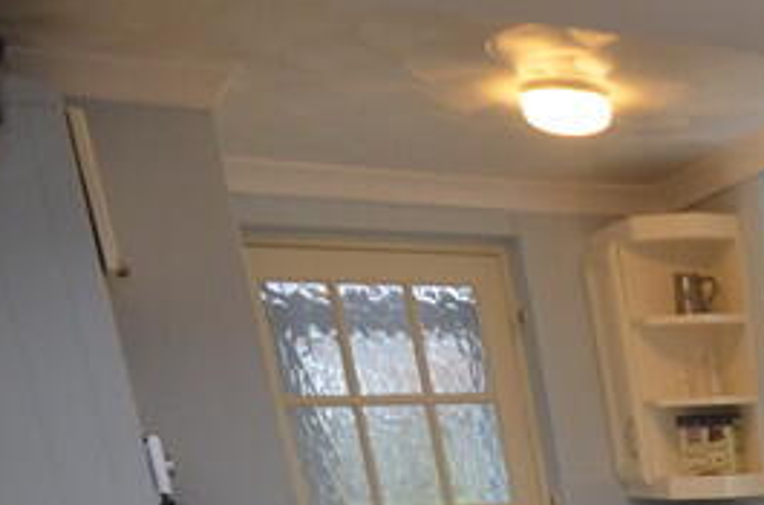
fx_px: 1227
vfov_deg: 19.1
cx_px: 1035
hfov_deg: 27.7
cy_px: 840
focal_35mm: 58
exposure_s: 1/60
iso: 560
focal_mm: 10
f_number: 4
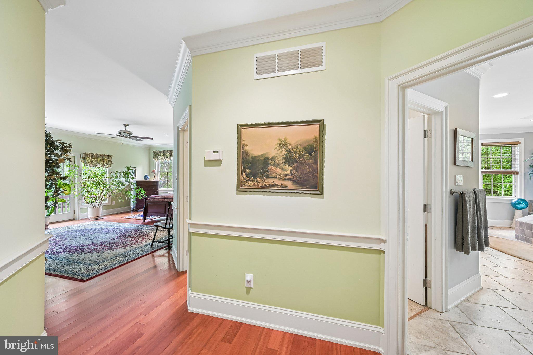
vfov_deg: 81.2
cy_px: 178
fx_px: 207
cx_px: 266
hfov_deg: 104.3
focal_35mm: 14
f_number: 8
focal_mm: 14
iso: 400
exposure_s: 1/2
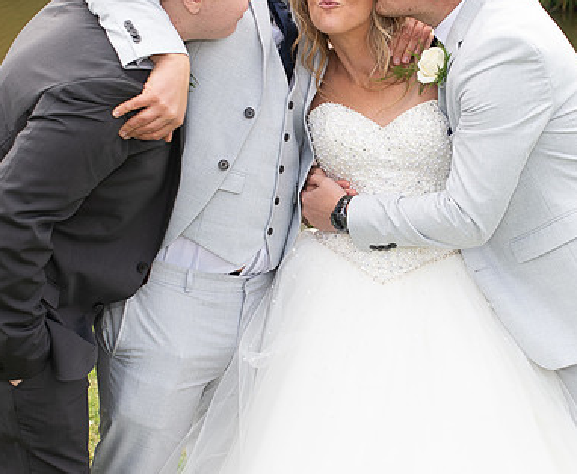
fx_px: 1795
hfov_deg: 18.2
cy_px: 231
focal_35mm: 104
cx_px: 337
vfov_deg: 15.1
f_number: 4
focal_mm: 35
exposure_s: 1/250
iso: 100
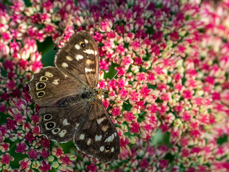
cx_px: 96
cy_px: 86
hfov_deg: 2.8
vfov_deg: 2.1
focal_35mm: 698
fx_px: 4616
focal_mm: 300
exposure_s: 1/640
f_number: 4
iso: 1000
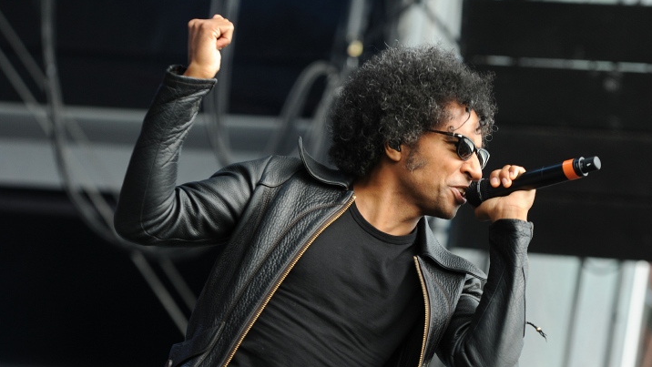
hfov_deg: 13.6
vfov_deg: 7.7
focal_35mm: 158
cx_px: 327
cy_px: 209
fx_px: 2732
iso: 500
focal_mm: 150
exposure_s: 1/250
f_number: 4
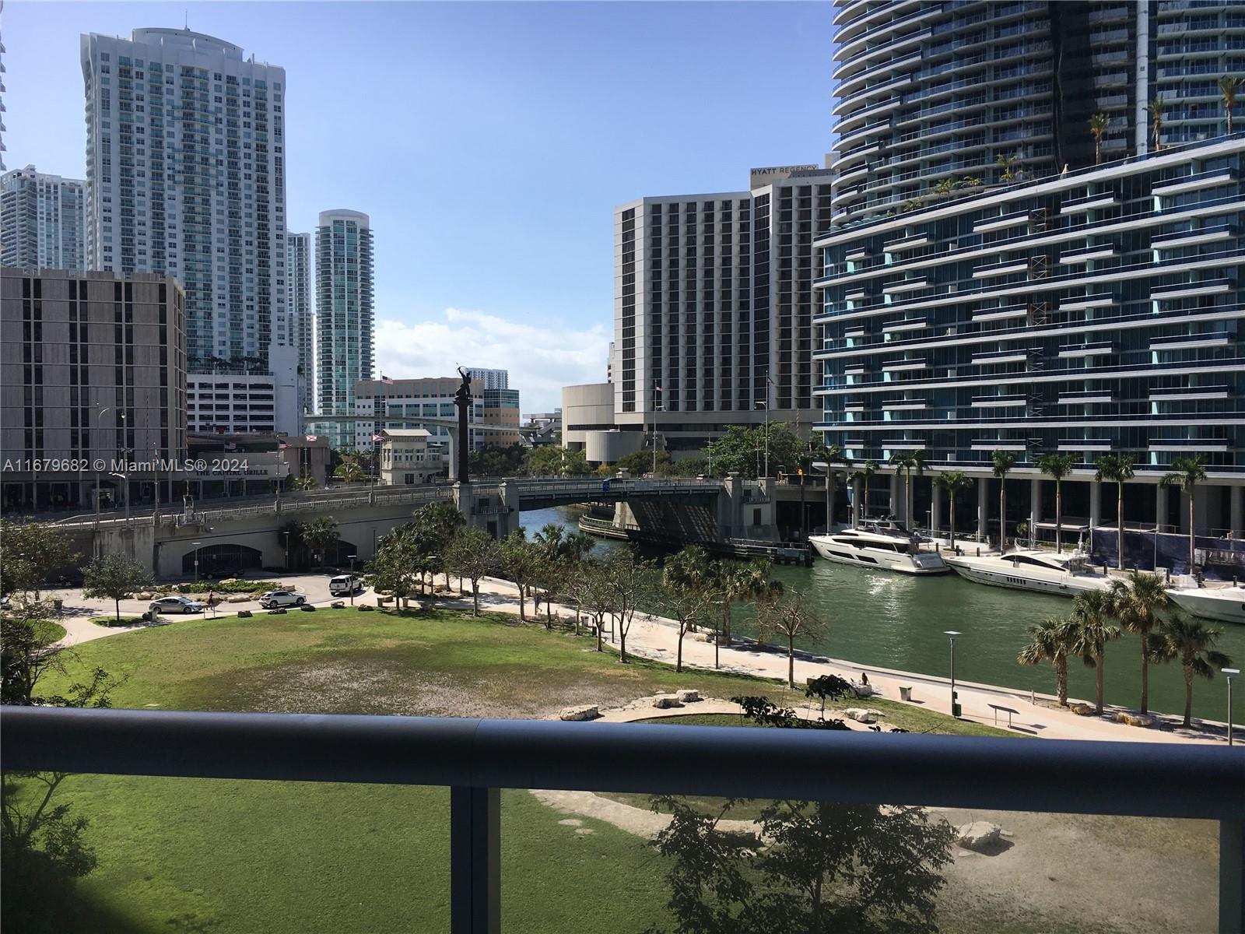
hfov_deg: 61.7
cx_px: 622
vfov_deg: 48.2
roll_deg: +0.4
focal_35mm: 29
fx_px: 1043
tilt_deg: -2.0
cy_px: 467
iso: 25
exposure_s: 1/2024
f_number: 2.2
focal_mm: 4.15
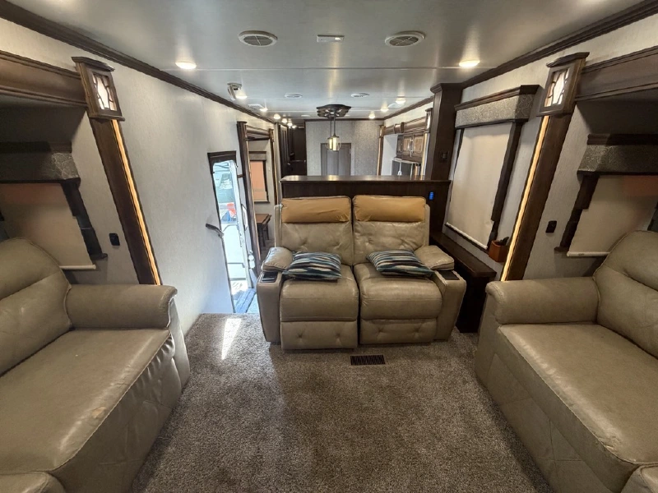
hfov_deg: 102.1
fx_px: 266
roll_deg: +0.5
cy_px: 246
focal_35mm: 14
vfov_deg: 85.7
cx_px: 329
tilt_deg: -19.5
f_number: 2.2
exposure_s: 1/60
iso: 400
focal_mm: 2.22
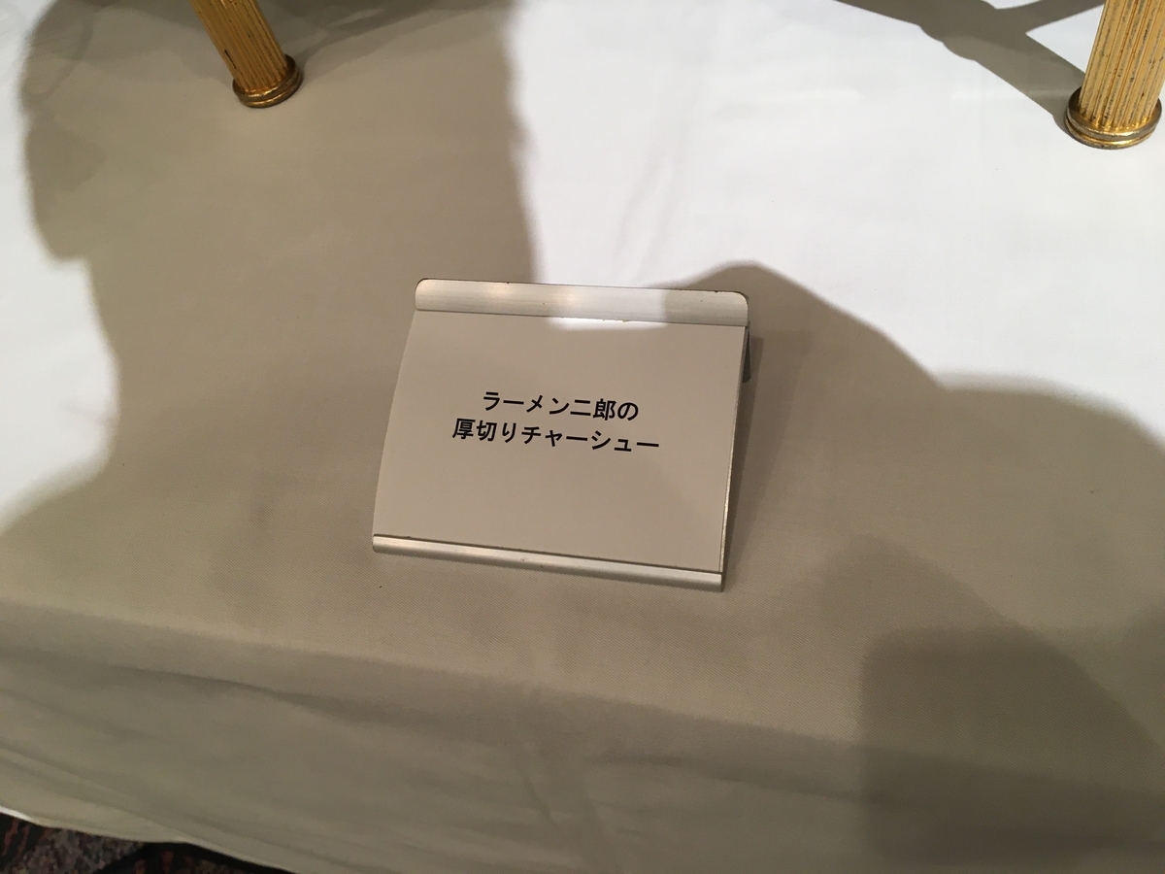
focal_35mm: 29
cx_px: 582
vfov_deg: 48.2
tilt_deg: -52.5
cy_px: 437
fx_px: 976
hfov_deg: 61.7
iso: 32
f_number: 2.2
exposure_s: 1/30
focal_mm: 4.15
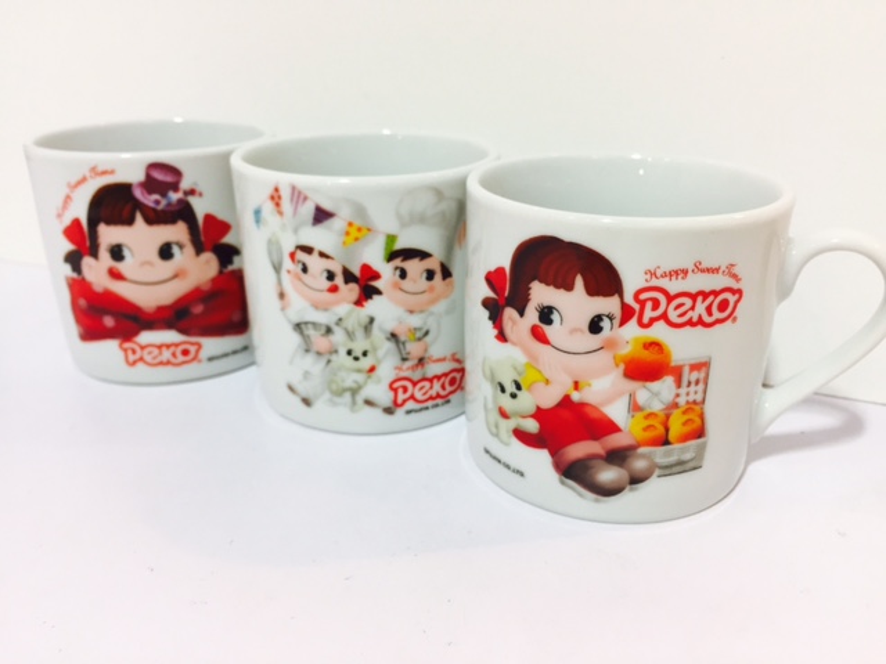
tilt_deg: -19.5
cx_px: 443
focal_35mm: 29
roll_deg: -2.2
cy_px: 332
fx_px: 742
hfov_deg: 61.7
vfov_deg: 48.2
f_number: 2.2
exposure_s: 1/33
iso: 100
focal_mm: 4.15
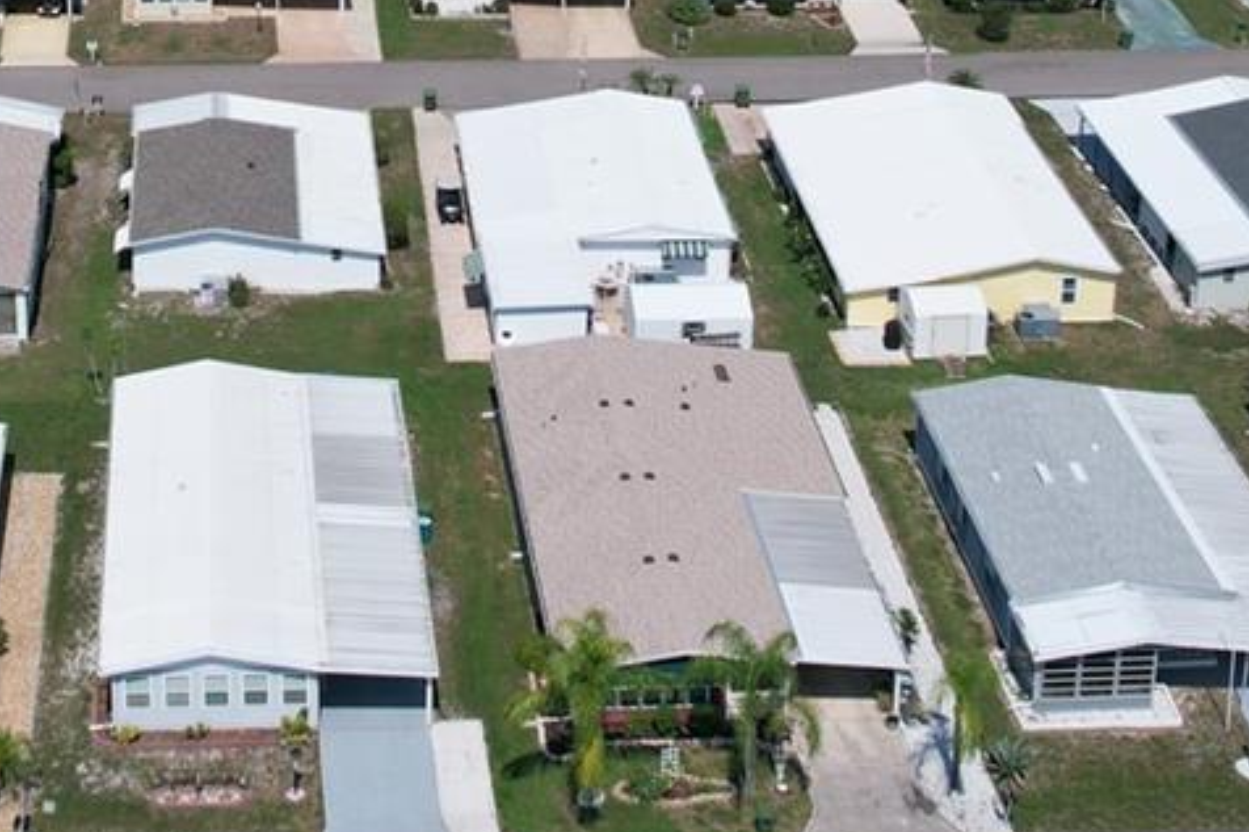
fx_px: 2566
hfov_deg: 26.8
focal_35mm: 74
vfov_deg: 17.2
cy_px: -291
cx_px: 252
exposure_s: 1/5000
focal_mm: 8.38
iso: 200
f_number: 2.8
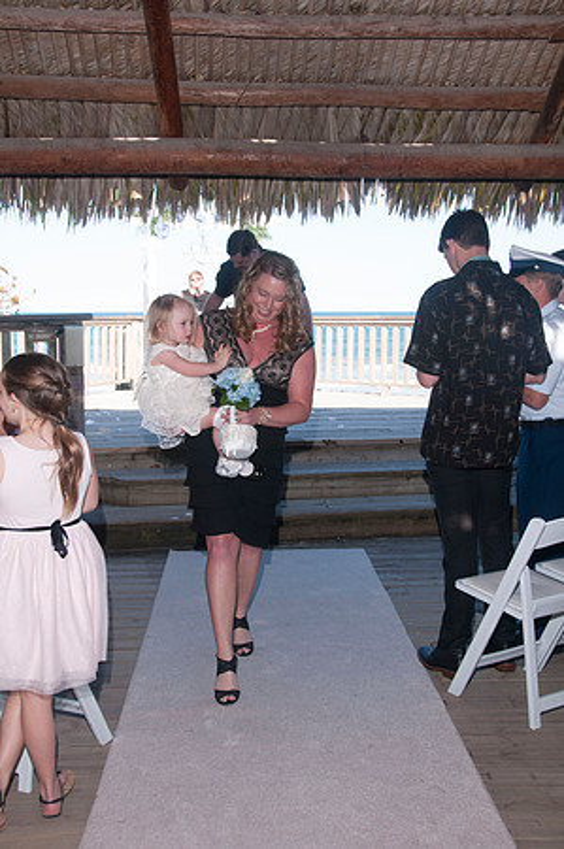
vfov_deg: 49.6
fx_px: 919
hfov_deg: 34.1
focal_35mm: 39
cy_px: 424
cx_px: 282
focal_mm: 26
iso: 100
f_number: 5.6
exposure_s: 1/250
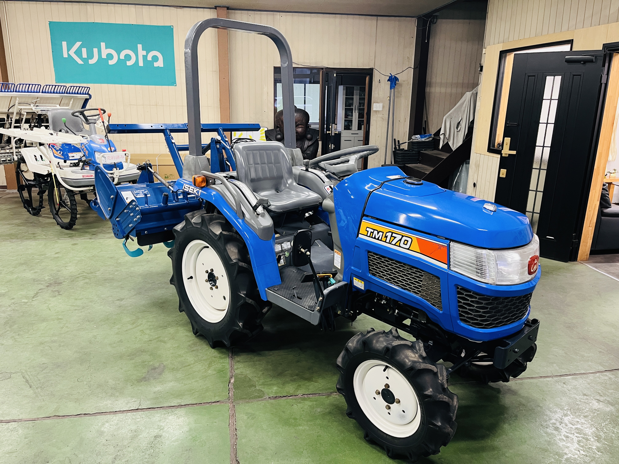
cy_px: 232
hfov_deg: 67.3
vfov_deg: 53.1
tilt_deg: -16.6
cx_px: 310
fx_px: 465
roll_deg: -0.9
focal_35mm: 26
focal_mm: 5.1
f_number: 1.6
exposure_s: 1/60
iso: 320
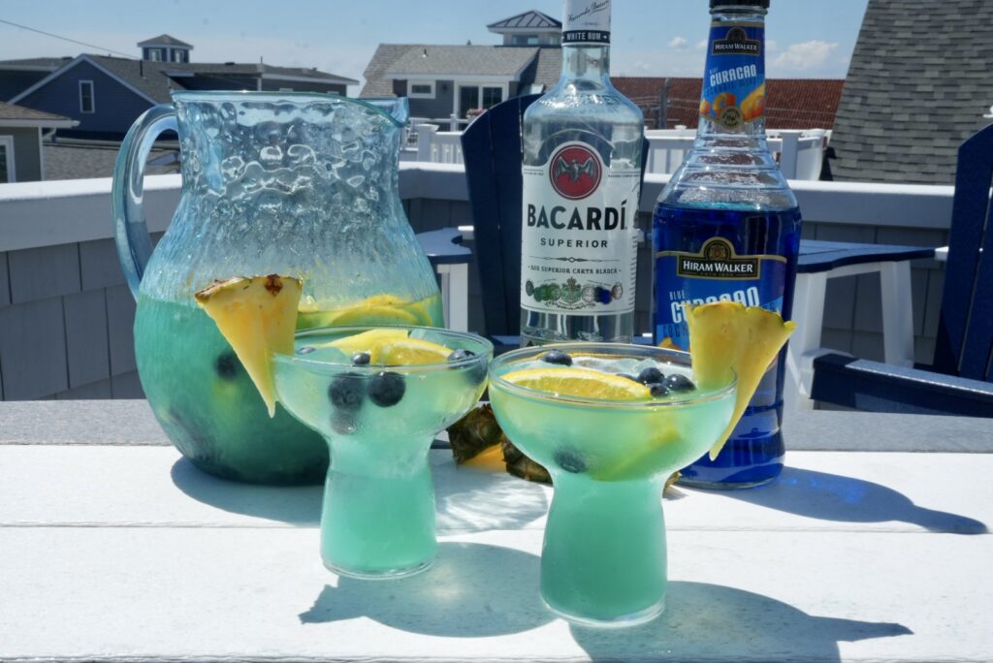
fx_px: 1109
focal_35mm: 40
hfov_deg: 48.2
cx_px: 496
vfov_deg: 33.3
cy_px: 332
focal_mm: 26.8
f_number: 22
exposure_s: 1/250
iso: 400
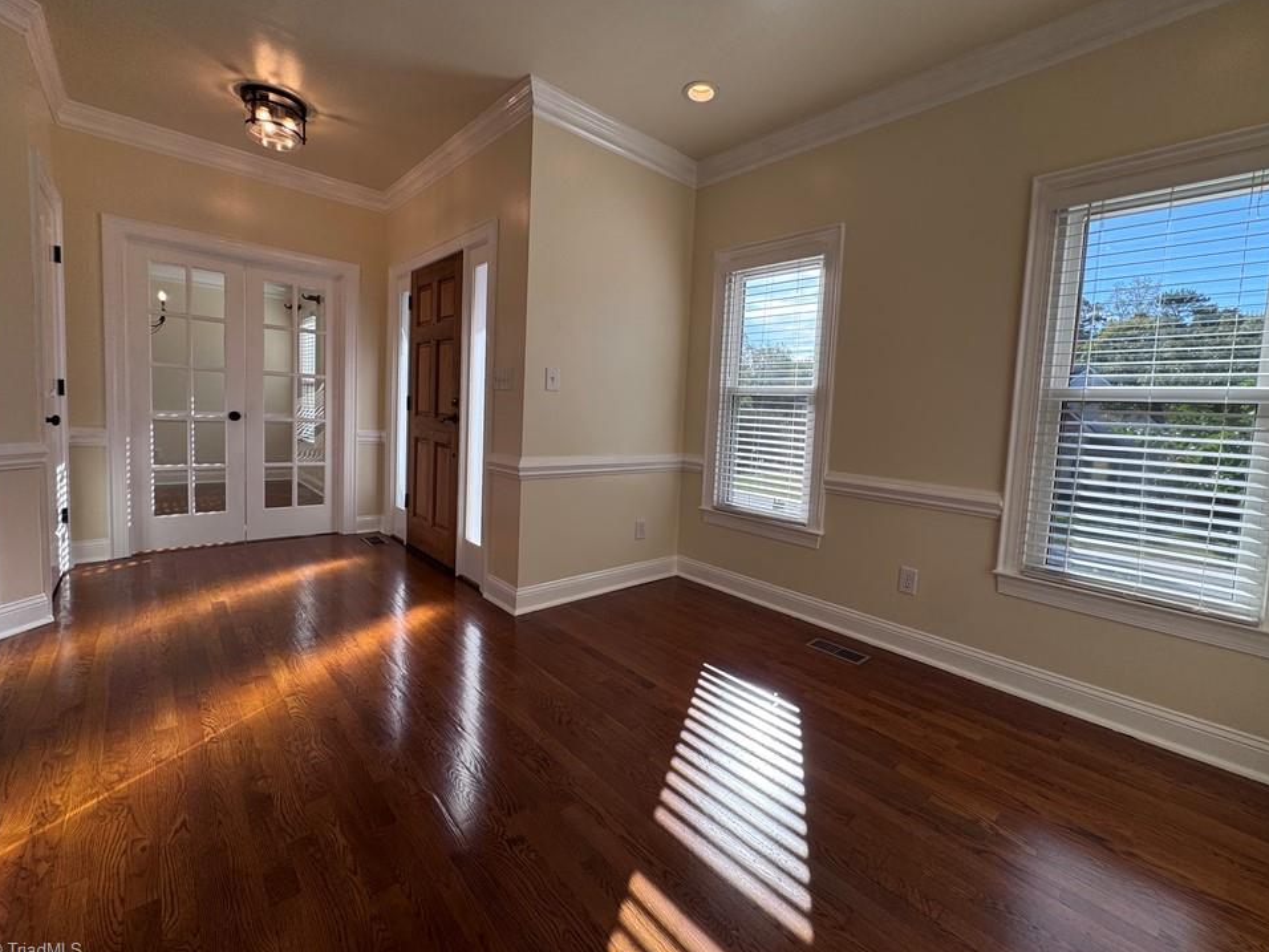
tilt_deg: -4.0
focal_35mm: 15
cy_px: 453
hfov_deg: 98.1
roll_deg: -2.8
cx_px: 666
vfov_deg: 81.7
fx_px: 550
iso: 40
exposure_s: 1/280
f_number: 2.2
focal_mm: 2.22
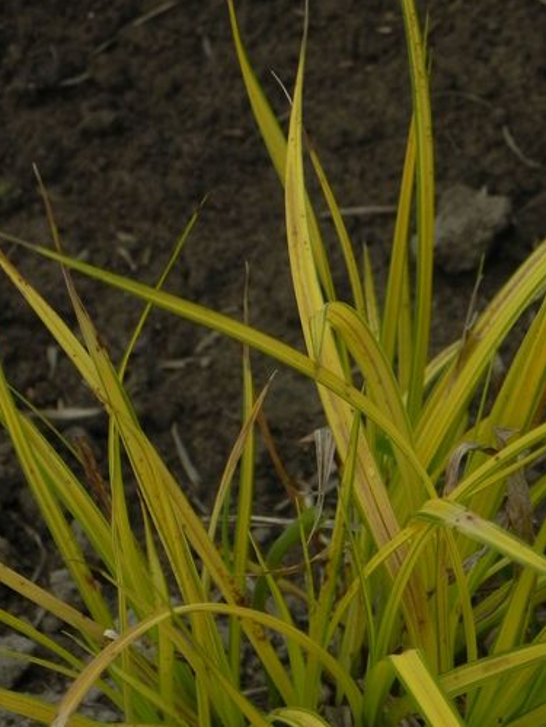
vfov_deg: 14.5
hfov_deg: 10.9
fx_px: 2860
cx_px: 397
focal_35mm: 136
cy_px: 506
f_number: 5
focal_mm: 15.1
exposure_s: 1/160
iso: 200
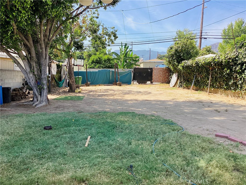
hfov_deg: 58.4
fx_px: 220
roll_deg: -2.2
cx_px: 123
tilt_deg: -4.5
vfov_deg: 45.4
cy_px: 92
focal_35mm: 31
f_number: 2.4
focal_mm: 3.3
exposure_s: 1/522
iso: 25
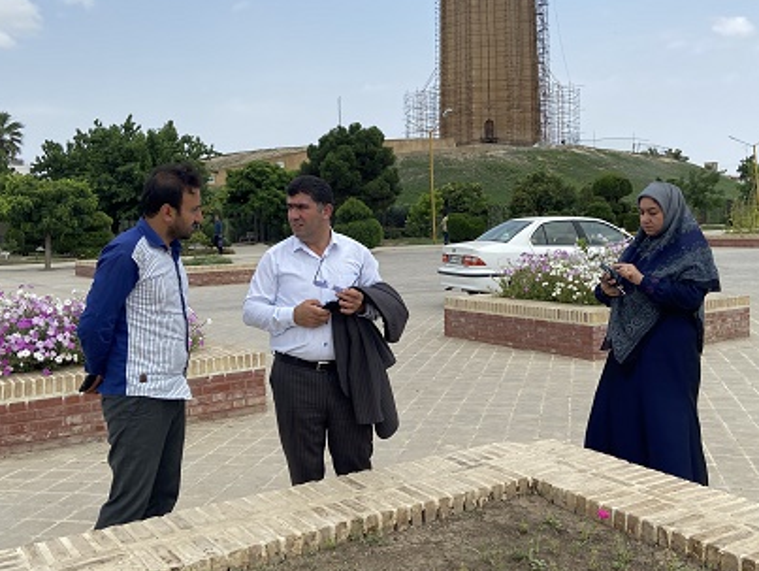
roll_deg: +1.4
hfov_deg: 47.8
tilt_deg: -3.1
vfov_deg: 36.9
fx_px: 856
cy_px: 268
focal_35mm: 39
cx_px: 393
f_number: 1.8
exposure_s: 1/2817
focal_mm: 4.25
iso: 32
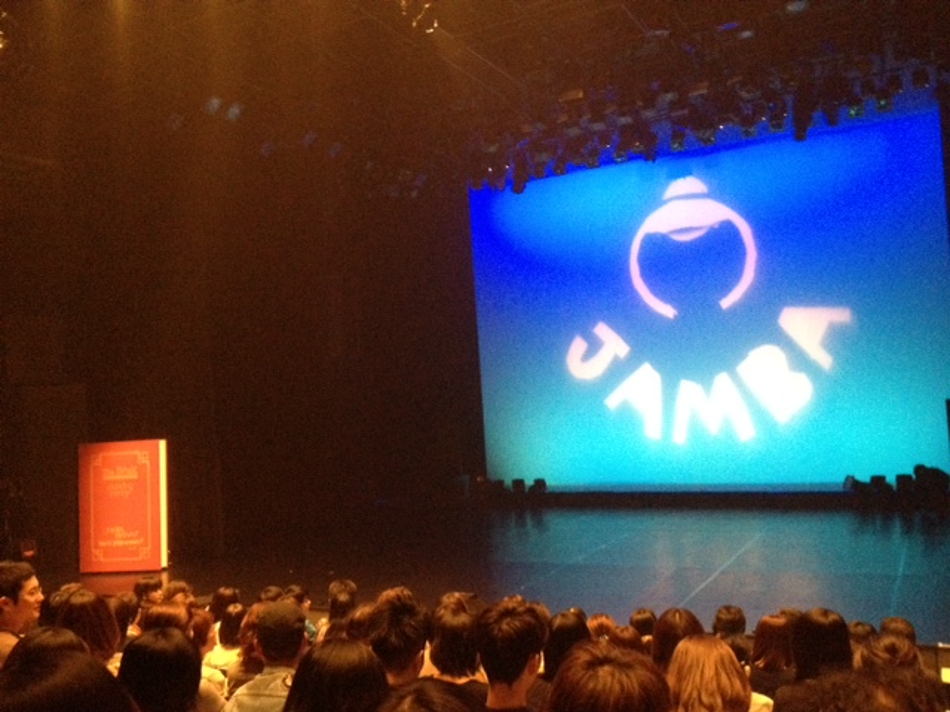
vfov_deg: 40.7
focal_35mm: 35
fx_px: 961
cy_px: 356
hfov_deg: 52.6
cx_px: 475
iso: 800
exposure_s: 1/15
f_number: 2.4
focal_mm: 4.28
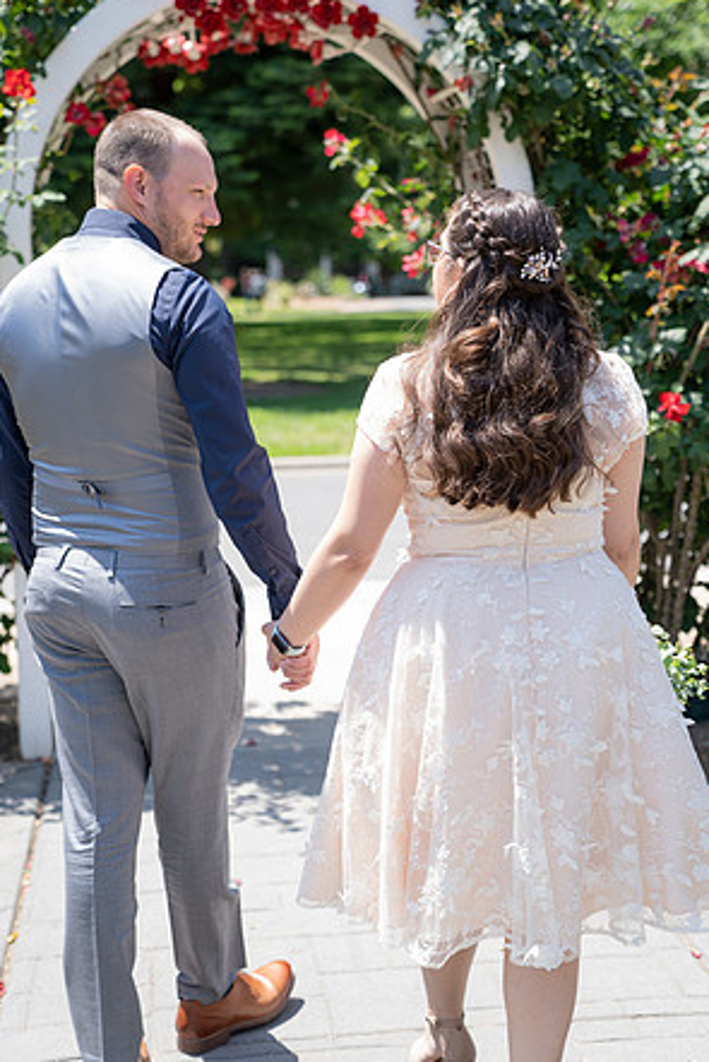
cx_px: 356
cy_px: 526
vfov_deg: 35.0
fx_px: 1682
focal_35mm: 57
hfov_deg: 23.8
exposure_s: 1/320
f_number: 2.8
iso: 100
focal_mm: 56
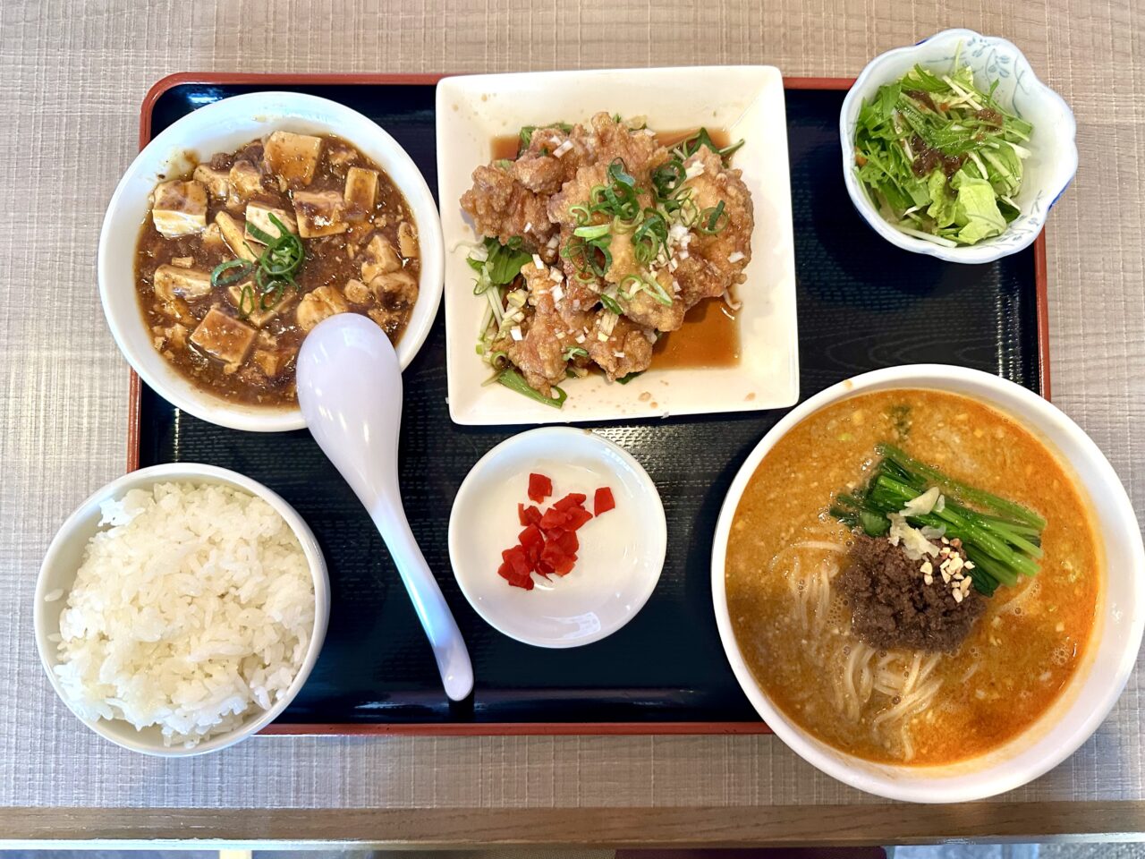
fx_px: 794
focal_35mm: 24
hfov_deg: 71.6
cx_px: 572
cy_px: 430
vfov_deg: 56.8
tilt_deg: -86.2
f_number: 1.78
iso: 320
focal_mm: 6.86
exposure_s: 1/60
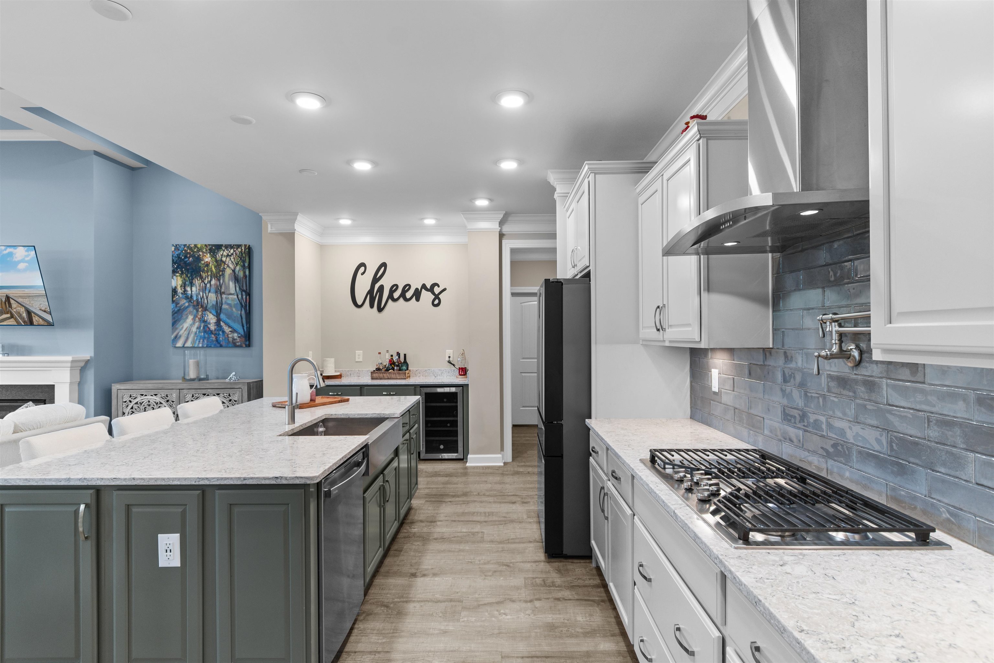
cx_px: 497
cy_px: 332
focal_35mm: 19
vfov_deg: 64.6
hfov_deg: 86.9
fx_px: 525
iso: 100
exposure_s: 1/8
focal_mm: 13
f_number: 4.8
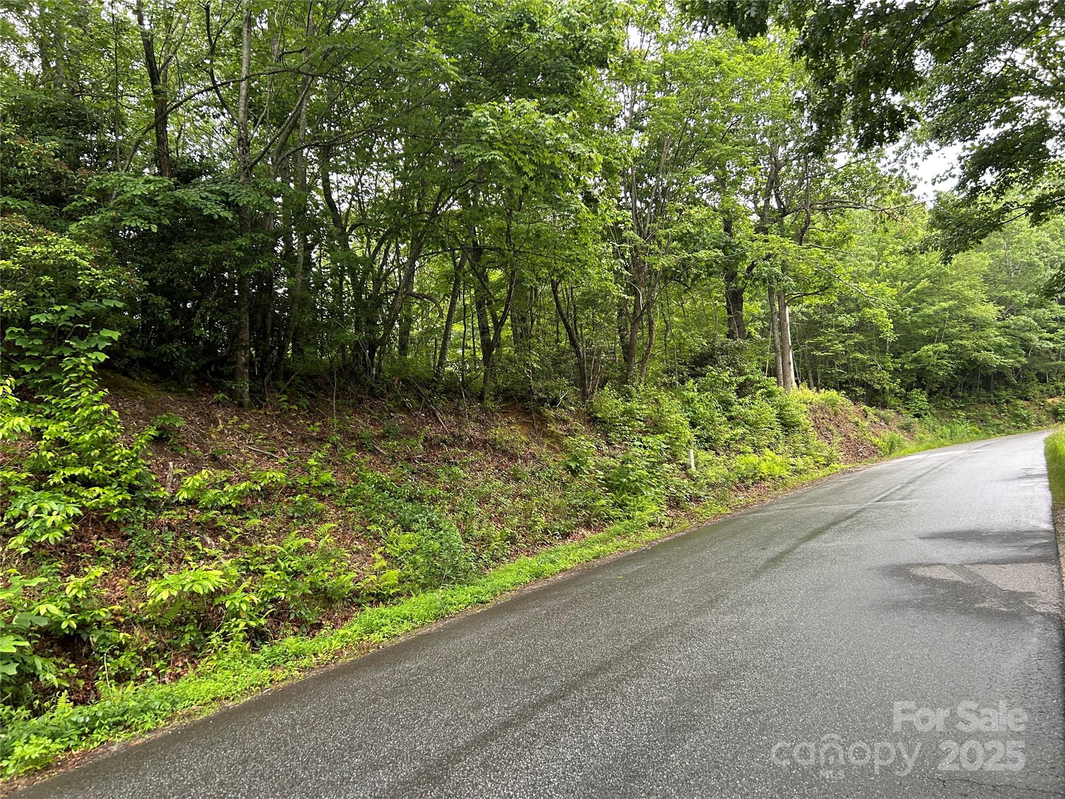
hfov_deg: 67.3
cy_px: 400
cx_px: 532
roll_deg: +5.9
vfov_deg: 53.1
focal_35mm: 26
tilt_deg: +4.4
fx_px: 800
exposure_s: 1/82
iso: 125
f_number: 1.5
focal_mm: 5.7
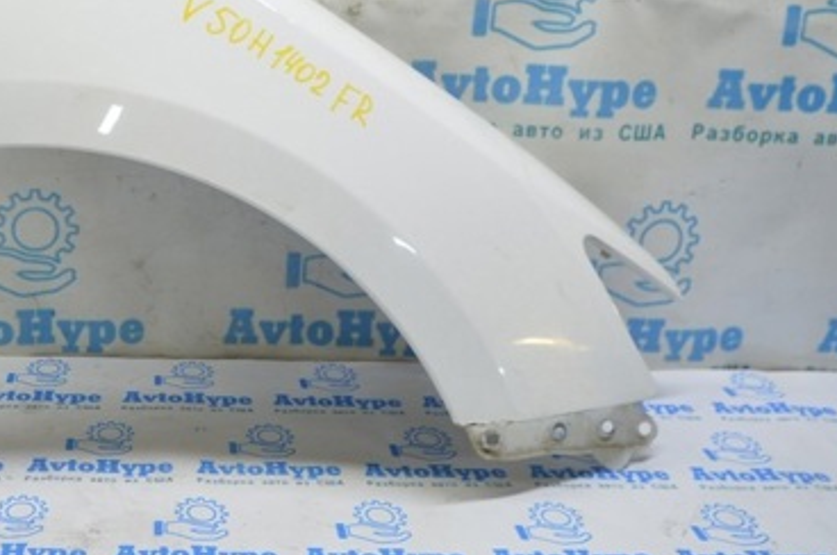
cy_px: 115
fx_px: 1091
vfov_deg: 28.0
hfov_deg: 40.3
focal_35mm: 47
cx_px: 171
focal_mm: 18
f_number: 3.5
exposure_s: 1/50
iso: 400
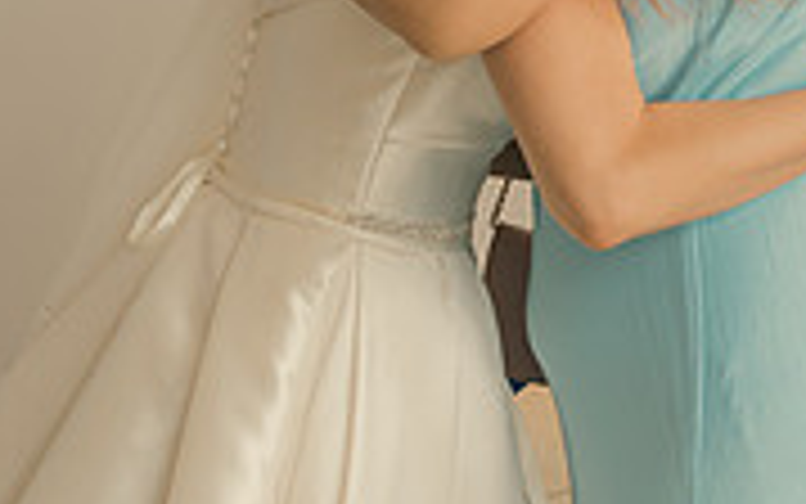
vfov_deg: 13.2
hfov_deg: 20.2
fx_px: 2109
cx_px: 991
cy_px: -119
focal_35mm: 96
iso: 320
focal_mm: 29
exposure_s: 1/160
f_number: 3.5
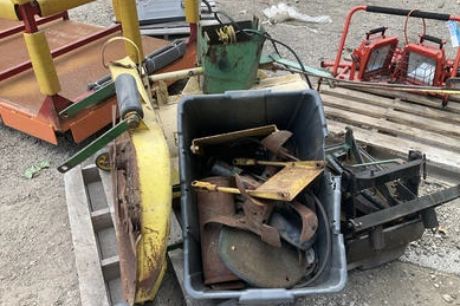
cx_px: 229
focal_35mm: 31
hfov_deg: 60.3
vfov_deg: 42.2
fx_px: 396
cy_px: 174
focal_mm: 3
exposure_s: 1/314
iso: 25
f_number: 1.8
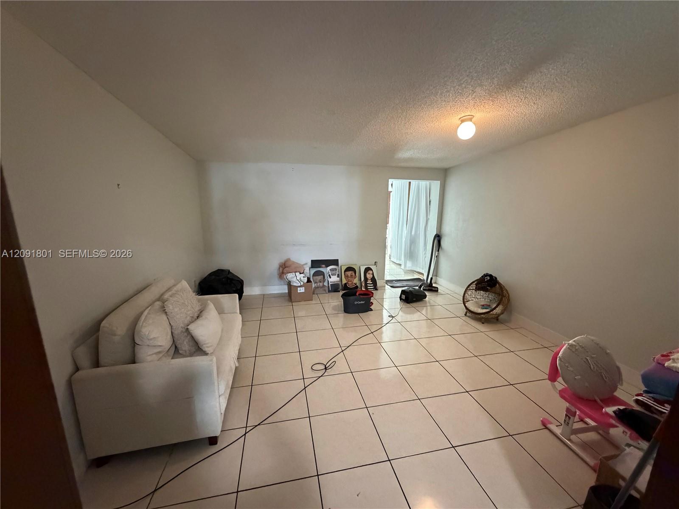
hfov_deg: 102.1
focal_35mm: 14
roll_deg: -1.4
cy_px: 254
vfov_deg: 85.7
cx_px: 340
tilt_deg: -11.0
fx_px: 275
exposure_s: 1/60
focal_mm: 2.22
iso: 1250
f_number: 2.2
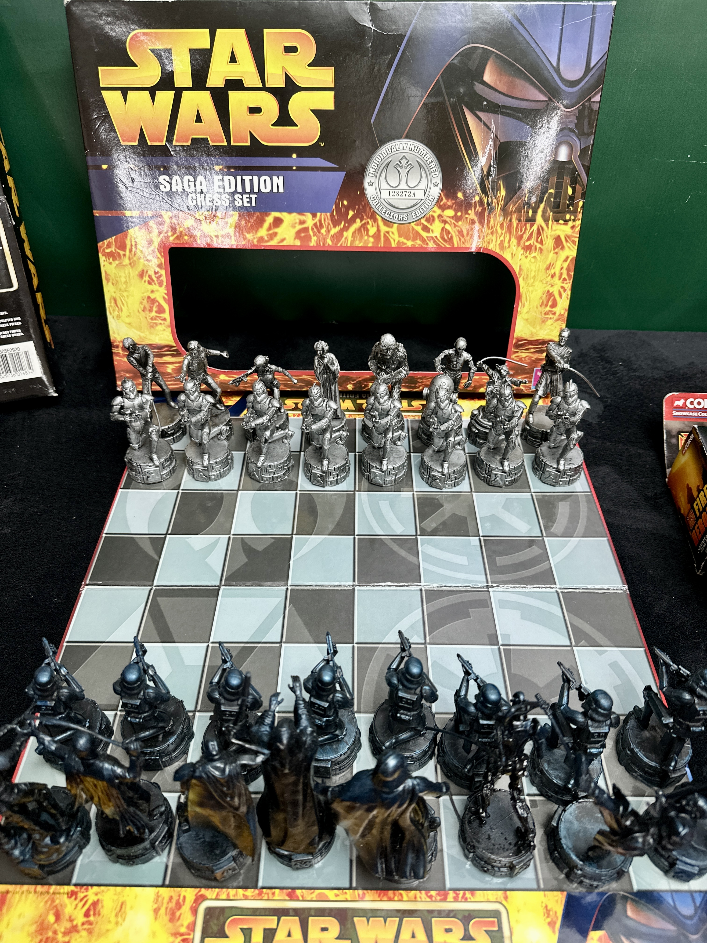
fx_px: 654
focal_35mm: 24
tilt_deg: -44.4
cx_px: 354
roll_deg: +0.7
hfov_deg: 56.8
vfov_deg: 71.6
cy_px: 472
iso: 125
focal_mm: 6.86
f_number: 1.78
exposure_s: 1/50
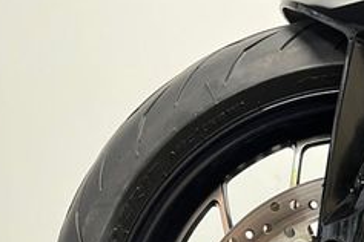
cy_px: 309
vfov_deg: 17.6
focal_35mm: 73
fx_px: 738
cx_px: 321
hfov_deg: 26.8
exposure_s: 1/50
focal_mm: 5.1
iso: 500
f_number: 1.6
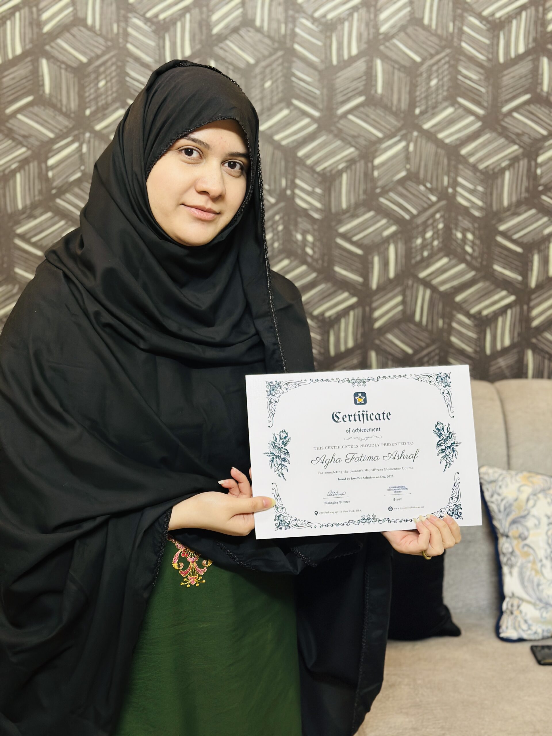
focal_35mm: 48
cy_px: 368
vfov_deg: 39.7
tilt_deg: -10.8
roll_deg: +0.6
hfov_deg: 30.3
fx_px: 1021
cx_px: 276
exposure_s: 1/100
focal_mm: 6.86
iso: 100
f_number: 1.78
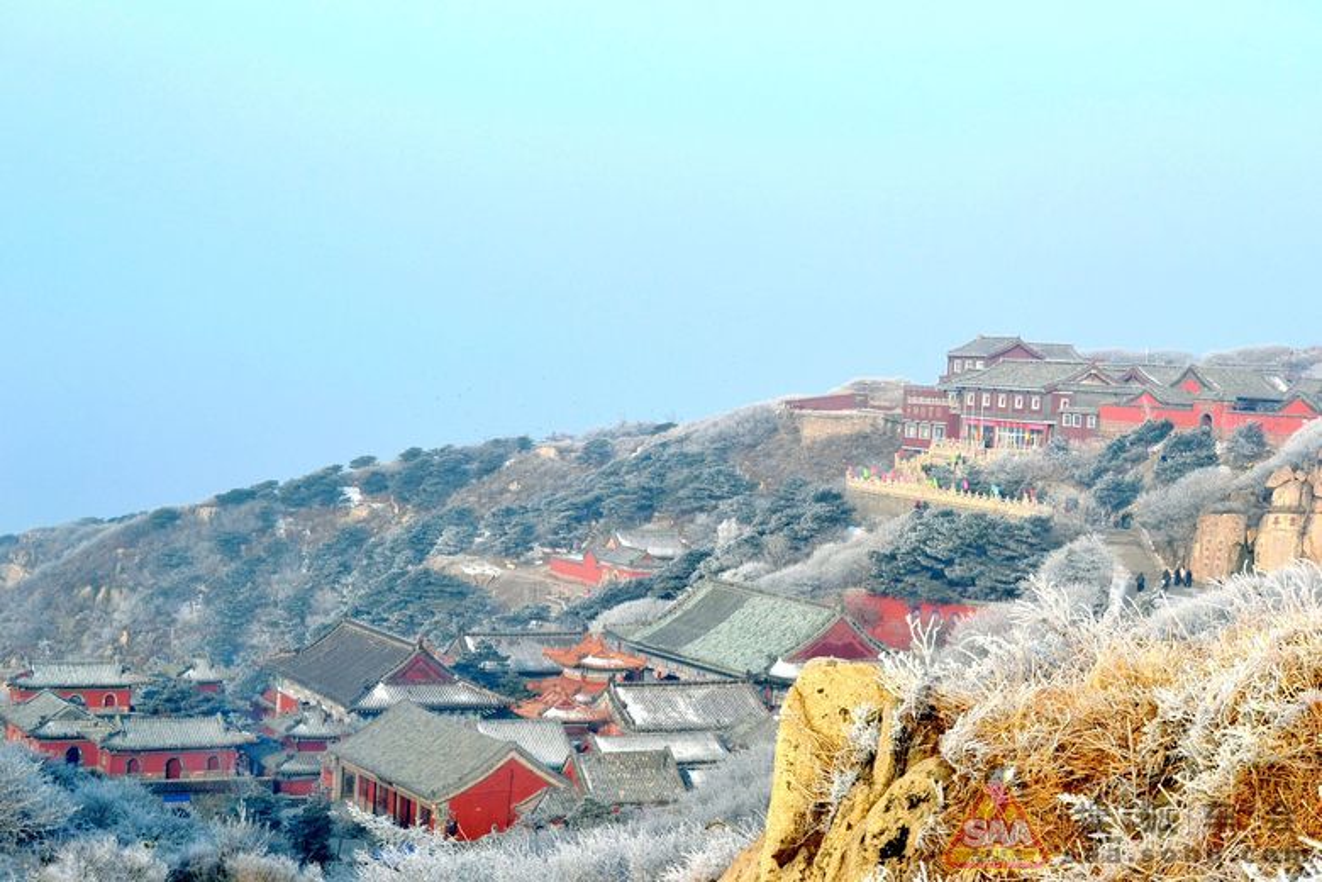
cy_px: 441
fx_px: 2093
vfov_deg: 23.8
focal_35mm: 57
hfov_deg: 35.1
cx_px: 661
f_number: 11
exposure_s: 1/500
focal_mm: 38
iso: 400
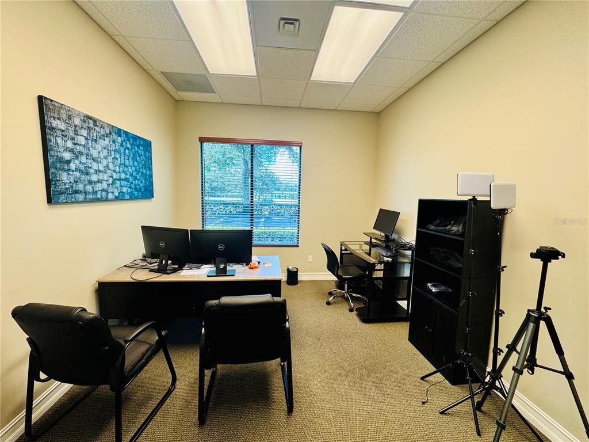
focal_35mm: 14
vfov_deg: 85.7
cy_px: 221
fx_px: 238
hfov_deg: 102.1
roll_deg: -1.6
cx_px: 294
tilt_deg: -7.3
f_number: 2.2
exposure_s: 1/120
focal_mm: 2.22
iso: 160
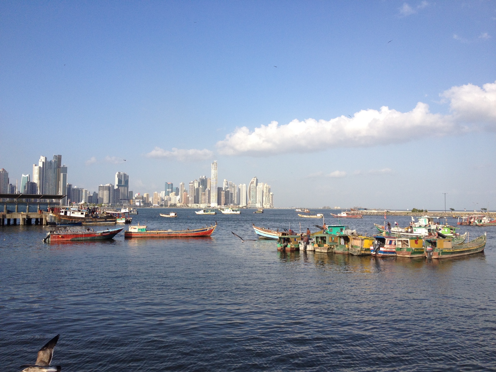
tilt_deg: -0.6
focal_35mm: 35
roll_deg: +0.0
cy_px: 186
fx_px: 502
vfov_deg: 40.7
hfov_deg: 52.6
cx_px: 248
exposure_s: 1/1672
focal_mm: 4.28
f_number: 2.4
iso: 50
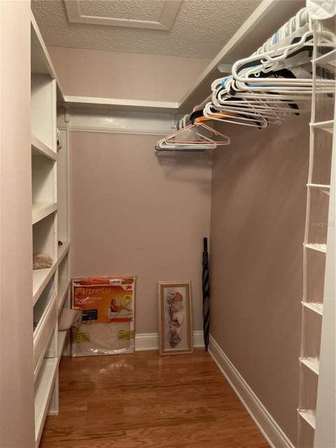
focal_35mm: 29
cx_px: 168
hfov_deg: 48.2
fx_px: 375
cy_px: 224
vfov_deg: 61.7
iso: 320
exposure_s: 1/40
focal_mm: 3
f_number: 1.8
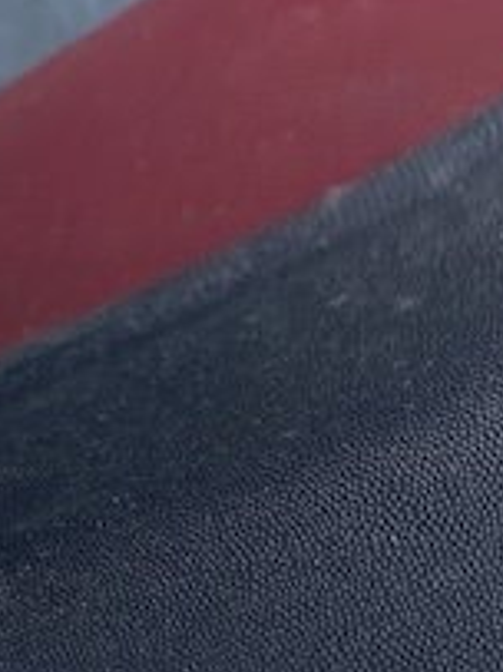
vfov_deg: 23.7
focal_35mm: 82
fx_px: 1590
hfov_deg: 16.5
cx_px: -242
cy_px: 199
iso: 32
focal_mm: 4.25
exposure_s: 1/384
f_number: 1.8
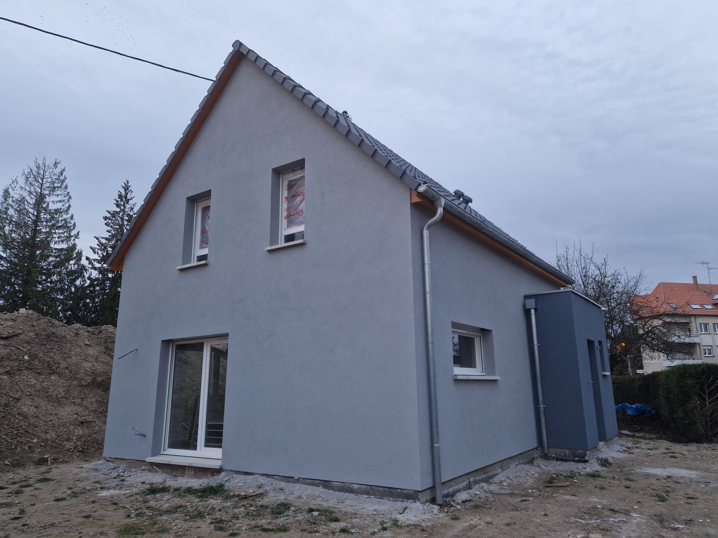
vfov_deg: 56.8
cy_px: 270
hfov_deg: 71.6
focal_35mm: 24
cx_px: 367
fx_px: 498
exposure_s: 1/100
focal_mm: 5.4
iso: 50
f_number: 1.8
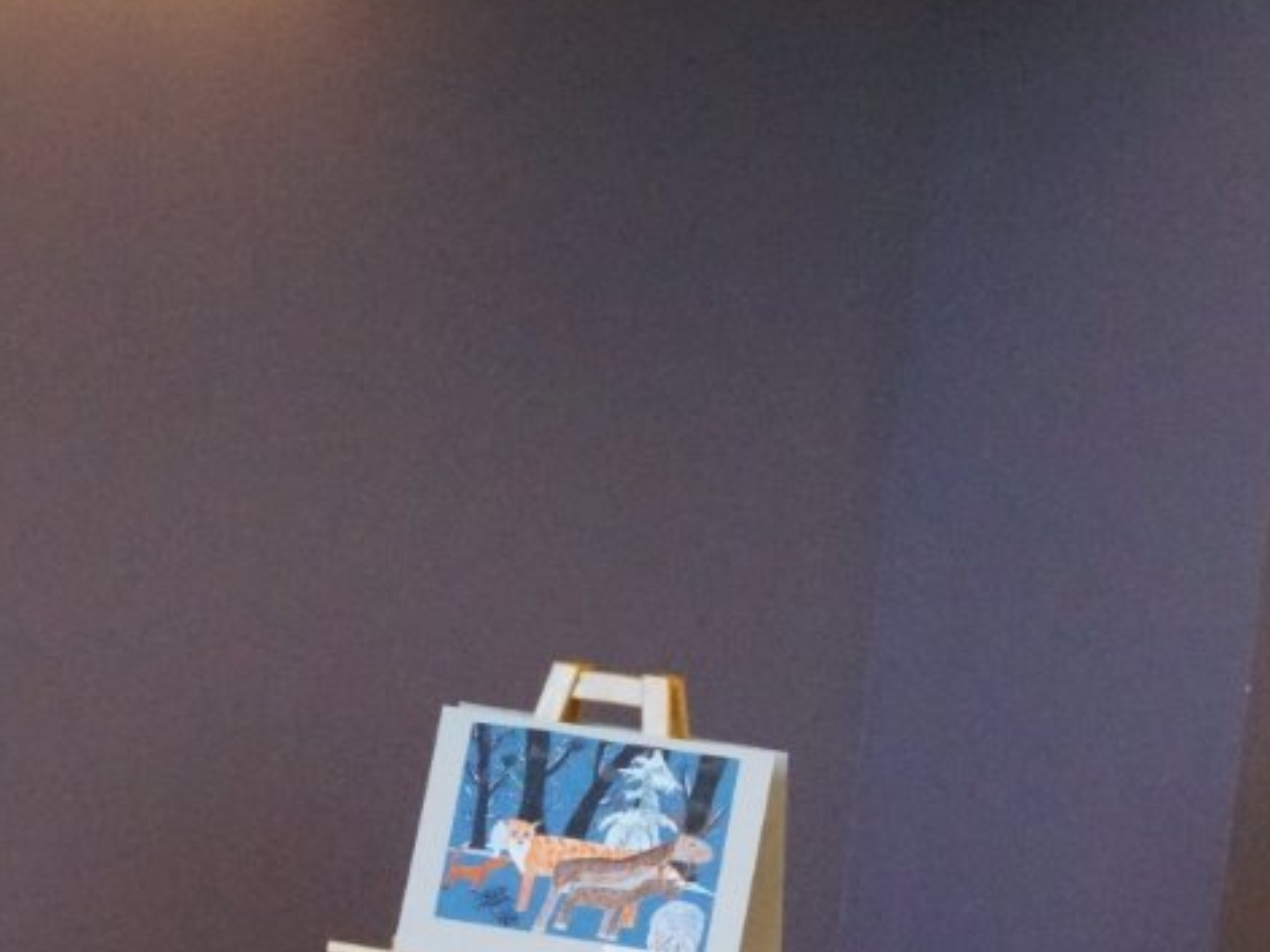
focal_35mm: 194
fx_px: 7122
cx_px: 925
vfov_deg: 7.6
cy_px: 912
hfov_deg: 10.2
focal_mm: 55
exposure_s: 1/800
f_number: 7.1
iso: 8000
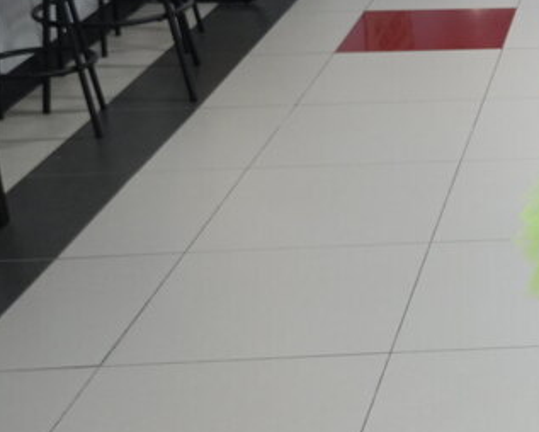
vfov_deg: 16.9
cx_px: 864
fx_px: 1453
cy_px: 155
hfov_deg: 18.1
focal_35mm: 91
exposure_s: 1/160
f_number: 4
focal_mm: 20
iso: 800
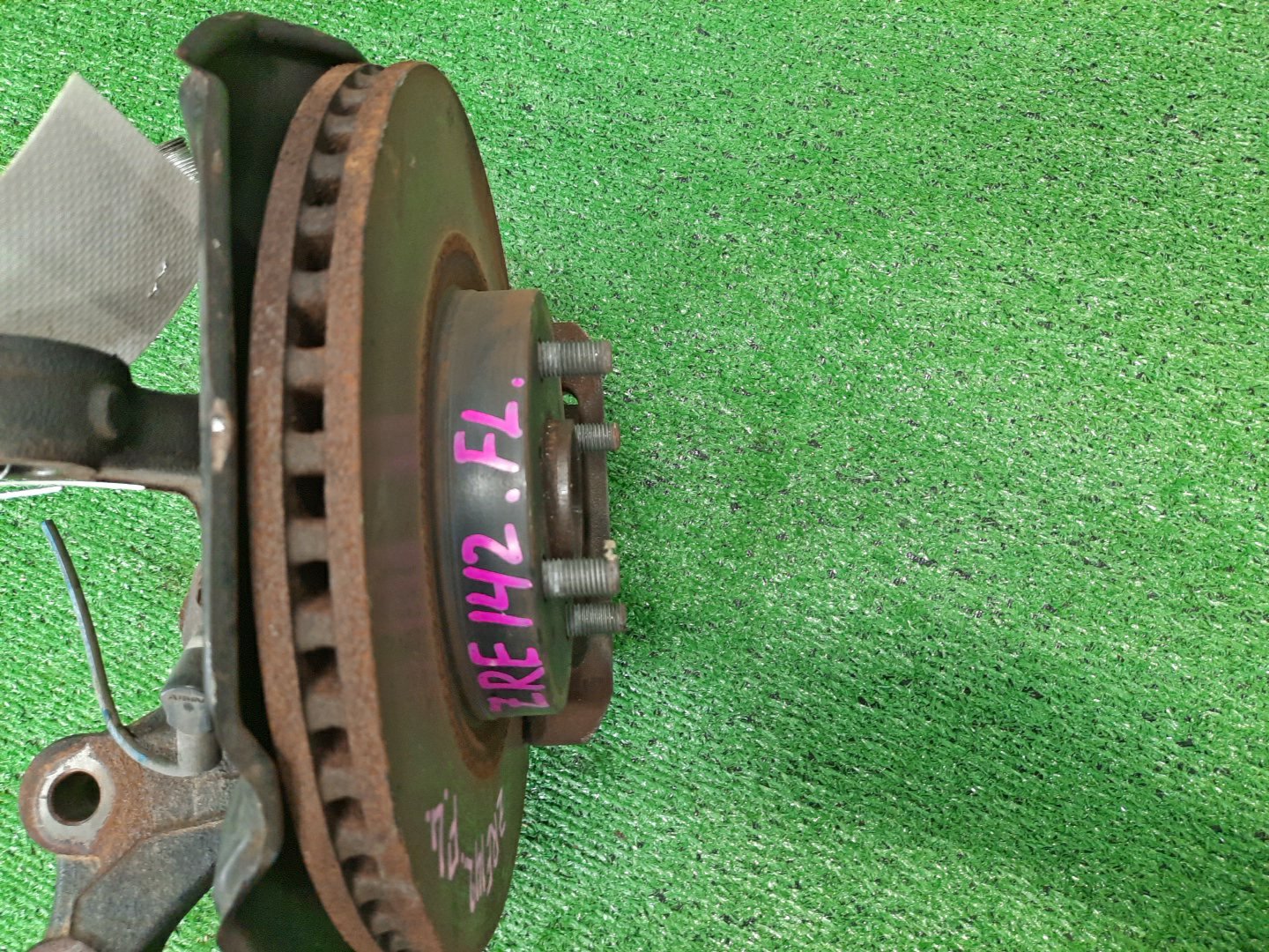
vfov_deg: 54.9
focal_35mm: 25
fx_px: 916
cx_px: 634
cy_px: 476
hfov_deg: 69.4
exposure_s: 1/33
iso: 296
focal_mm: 4.6
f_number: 2
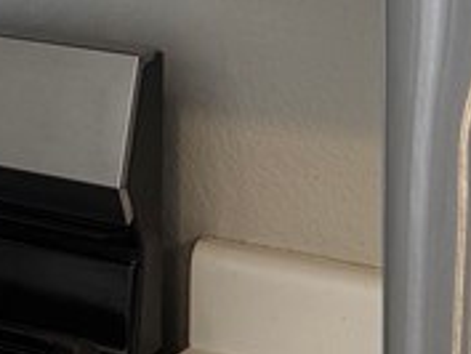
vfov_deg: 10.1
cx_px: -253
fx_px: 1893
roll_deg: +0.2
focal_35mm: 139
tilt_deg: -1.4
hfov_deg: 13.3
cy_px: -279
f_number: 1.78
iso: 100
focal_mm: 6.76
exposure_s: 1/120
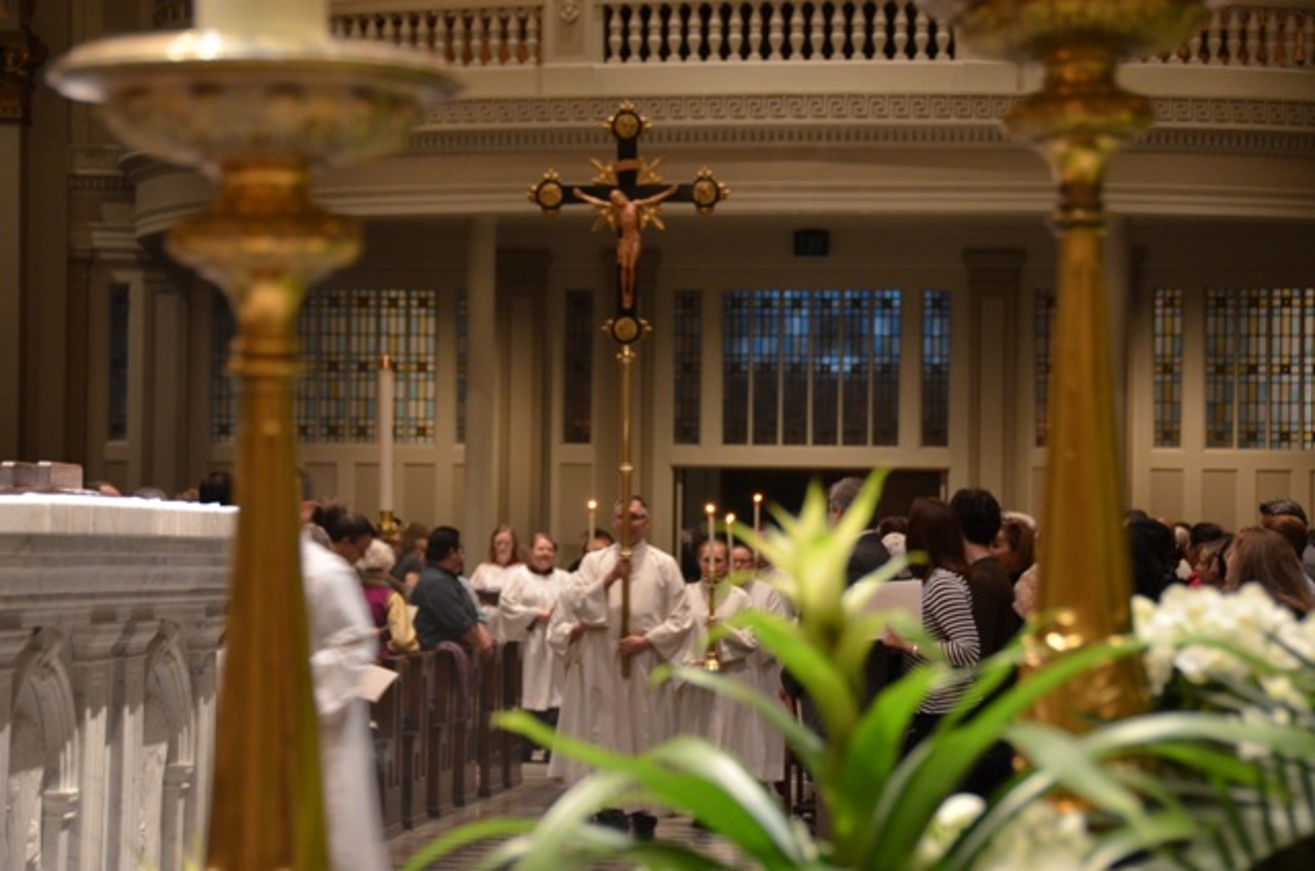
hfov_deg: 19.5
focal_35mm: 105
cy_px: 436
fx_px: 3828
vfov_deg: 13.0
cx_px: 658
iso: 1600
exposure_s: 1/15
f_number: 5
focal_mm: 70
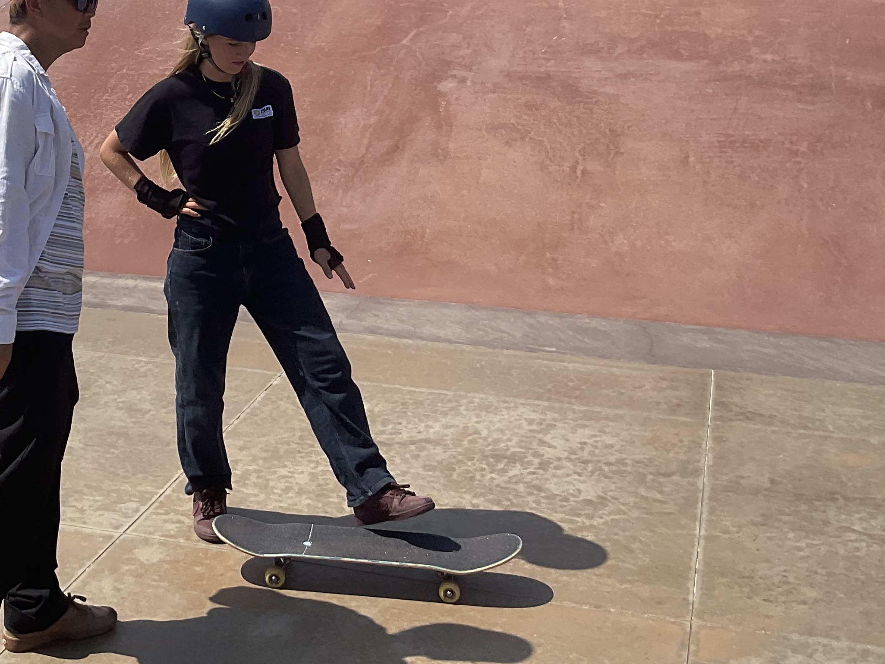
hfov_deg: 32.9
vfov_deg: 25.1
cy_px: 94
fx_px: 1458
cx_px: 192
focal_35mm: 57
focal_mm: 3
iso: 20
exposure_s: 1/3788
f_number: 1.8
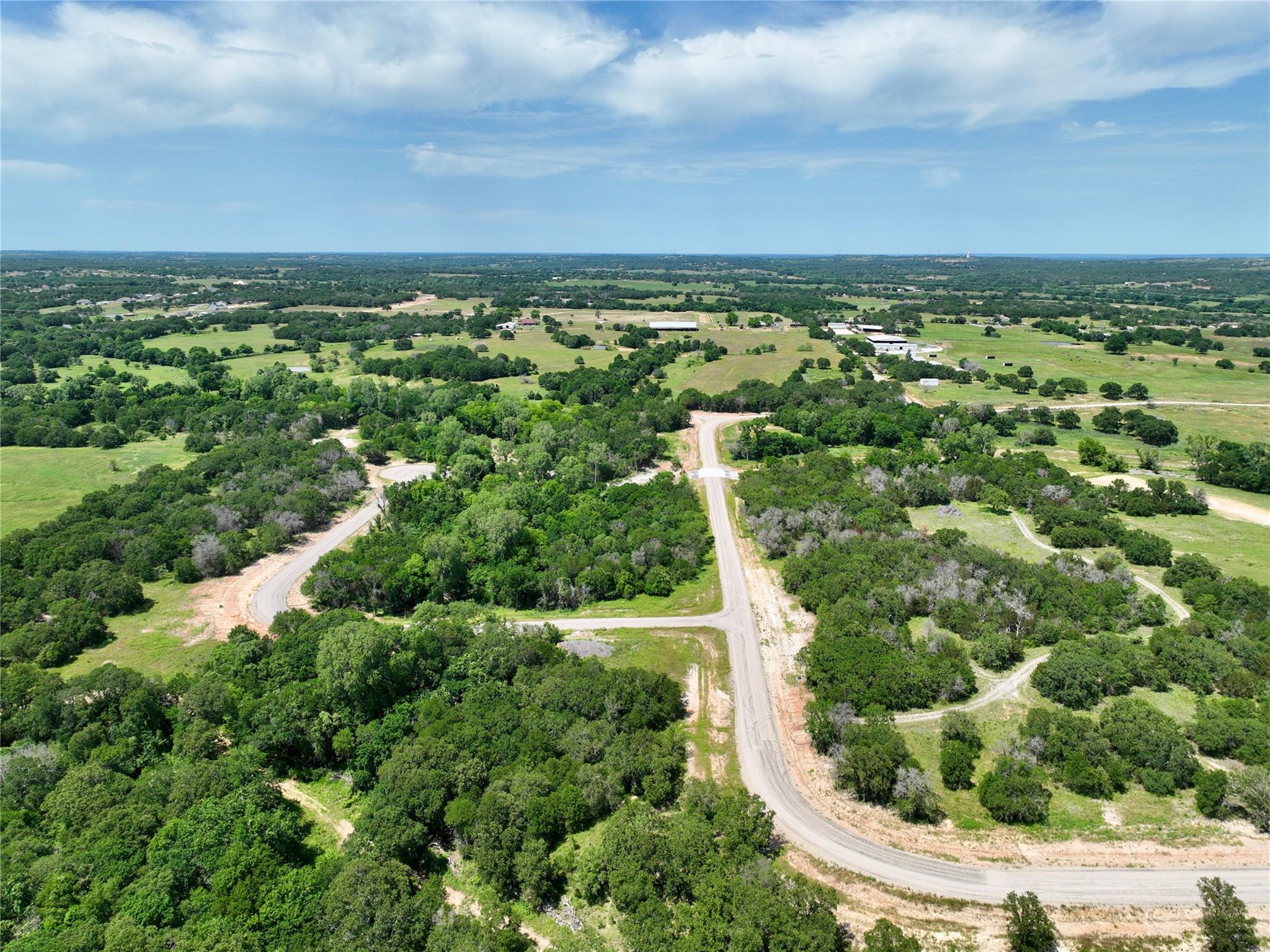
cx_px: 635
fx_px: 880
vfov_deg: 56.8
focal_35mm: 24
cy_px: 476
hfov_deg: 71.6
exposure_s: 1/2000
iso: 110
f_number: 2.8
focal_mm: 12.29
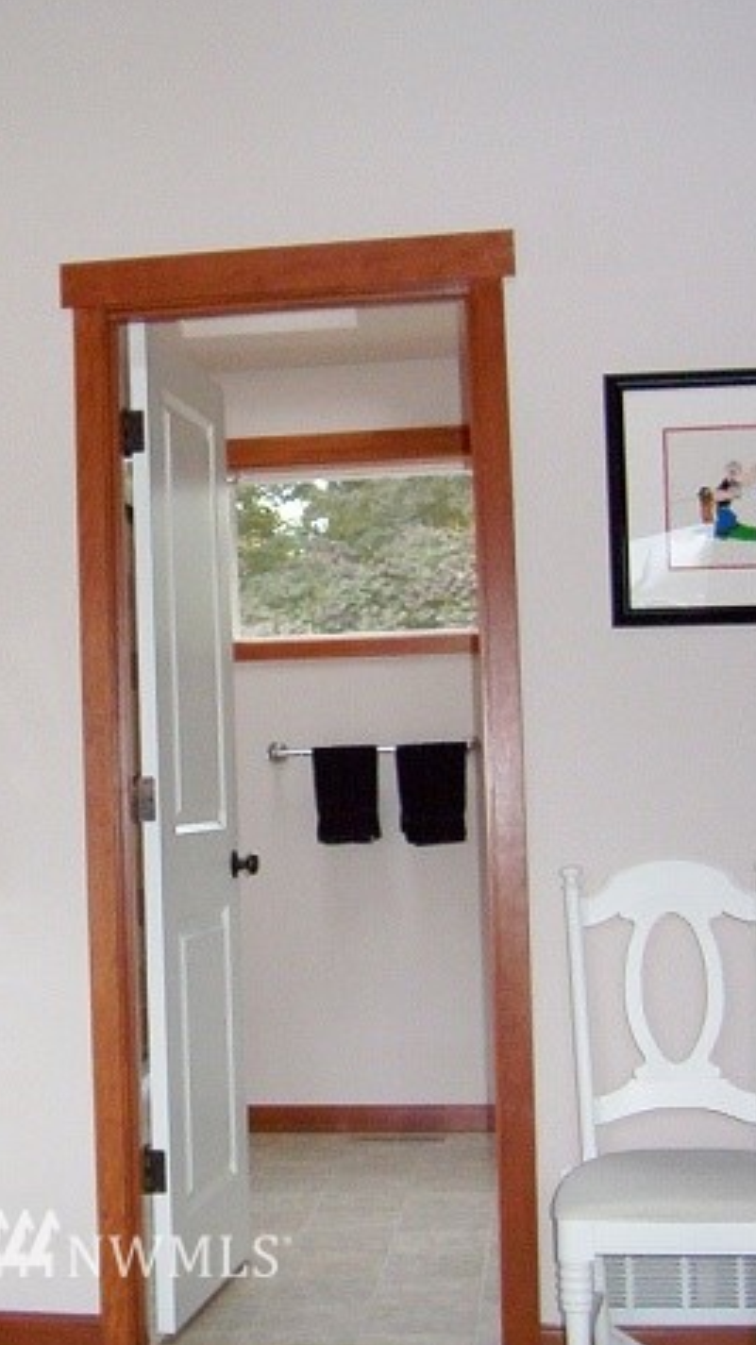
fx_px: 1890
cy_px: 667
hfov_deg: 22.3
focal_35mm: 53
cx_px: 133
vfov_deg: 39.2
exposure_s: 1/30
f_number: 2.76
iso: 140
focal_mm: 5.54
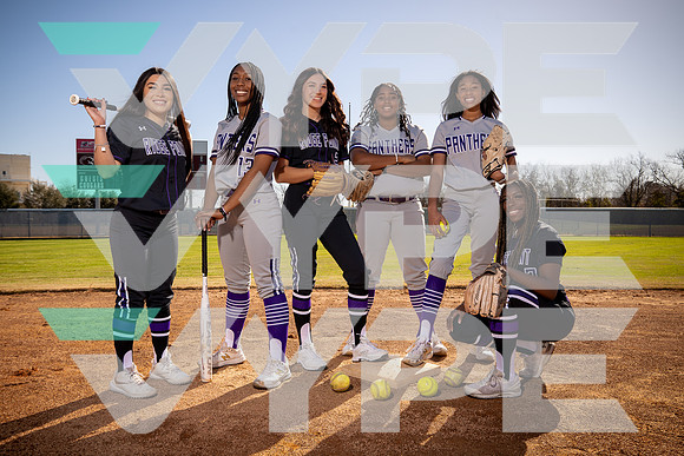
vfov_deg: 44.6
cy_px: 231
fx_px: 557
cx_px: 346
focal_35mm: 29
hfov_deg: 63.1
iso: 100
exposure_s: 1/250
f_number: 7.1
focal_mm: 28
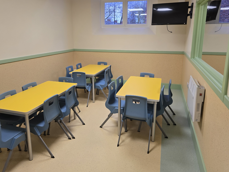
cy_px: 75
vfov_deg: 51.2
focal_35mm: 27
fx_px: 179
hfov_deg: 65.3
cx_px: 108
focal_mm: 6.3
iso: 100
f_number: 1.7
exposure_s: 1/100
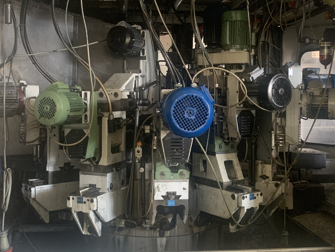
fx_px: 426
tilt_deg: -2.9
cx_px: 163
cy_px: 112
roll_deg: -1.3
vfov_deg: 32.8
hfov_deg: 42.9
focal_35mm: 44
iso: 320
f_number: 1.8
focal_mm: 4.25
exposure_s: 1/60
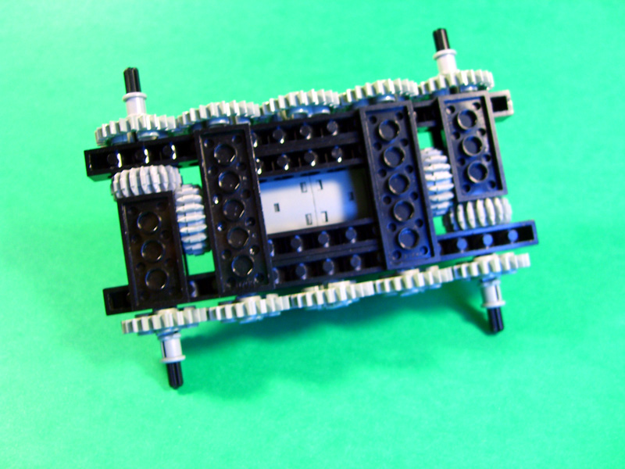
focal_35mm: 38
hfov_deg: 49.0
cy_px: 234
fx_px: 686
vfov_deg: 37.7
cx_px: 312
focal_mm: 7.9
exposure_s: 1/30
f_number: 2.8
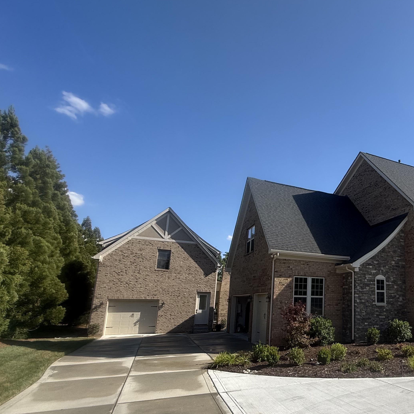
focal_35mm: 24
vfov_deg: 64.6
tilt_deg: +11.2
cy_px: 241
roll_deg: +2.6
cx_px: 342
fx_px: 325
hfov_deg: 59.0
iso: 50
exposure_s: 1/1285
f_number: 2.2
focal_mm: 2.22
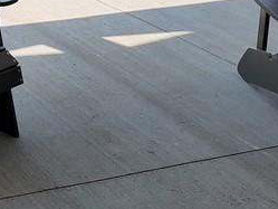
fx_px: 860
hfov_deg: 16.8
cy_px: -61
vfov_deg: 13.4
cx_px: -128
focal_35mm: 107
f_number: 2.4
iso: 50
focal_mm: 4.3
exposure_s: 1/1575
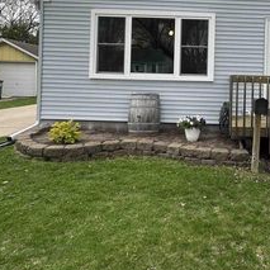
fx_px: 256
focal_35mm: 29
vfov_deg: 53.7
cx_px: 229
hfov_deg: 50.9
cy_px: 75
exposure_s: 1/509
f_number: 2.2
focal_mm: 2.22
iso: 40
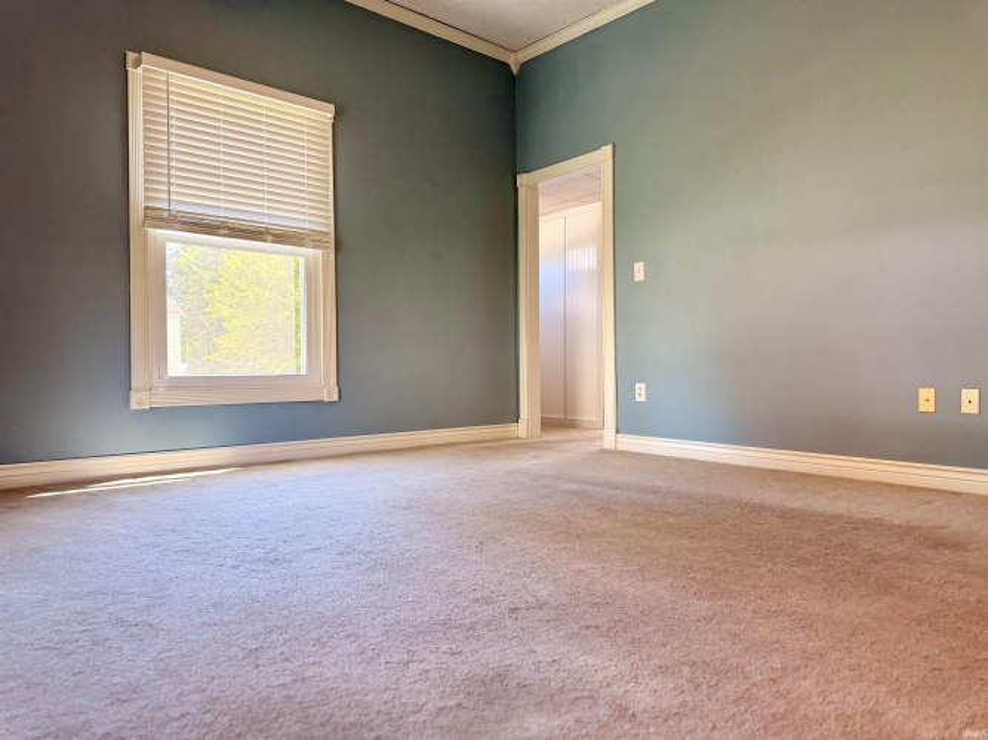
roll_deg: +0.5
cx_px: 494
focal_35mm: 24
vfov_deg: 56.8
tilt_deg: -0.7
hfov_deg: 71.6
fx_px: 685
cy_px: 370
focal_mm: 6.76
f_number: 1.78
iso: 160
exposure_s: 1/120
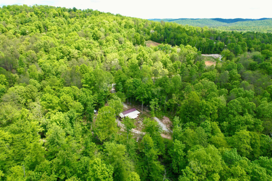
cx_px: 136
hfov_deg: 78.6
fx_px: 166
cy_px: 90
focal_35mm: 22
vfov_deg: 57.2
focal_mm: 8.38
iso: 100
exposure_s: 1/640
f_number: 2.8
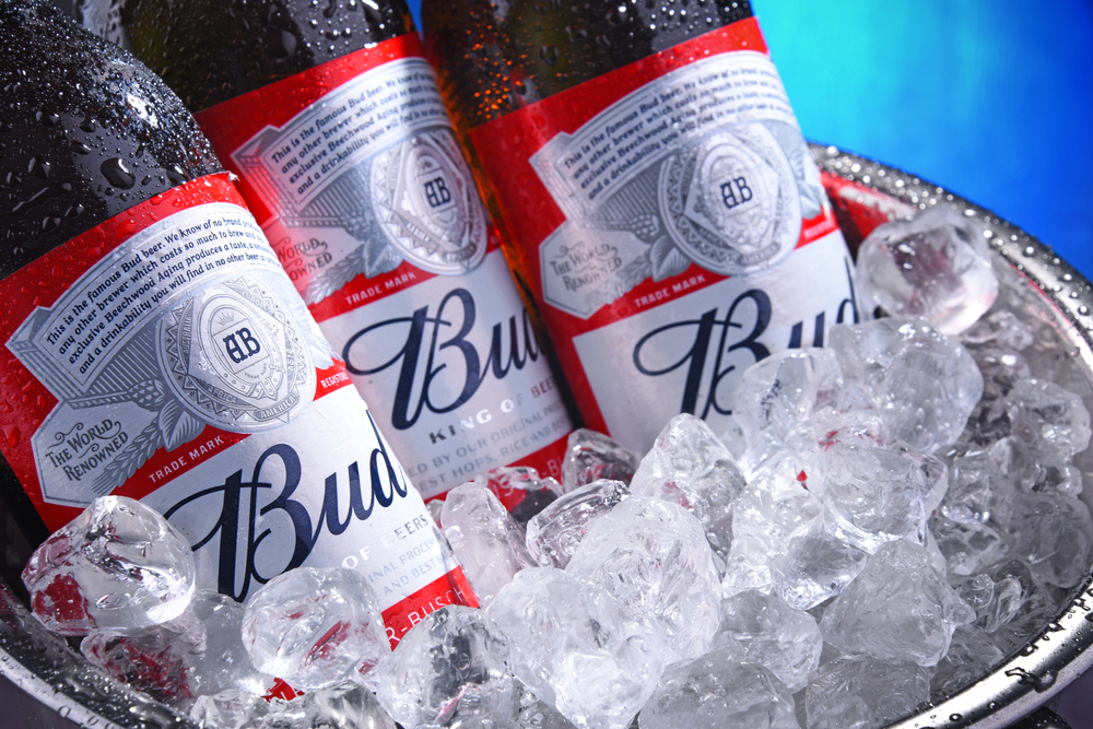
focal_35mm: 160
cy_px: 364
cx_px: 546
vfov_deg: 8.6
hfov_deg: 12.8
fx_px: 4858
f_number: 14
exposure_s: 1/125
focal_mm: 160
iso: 100
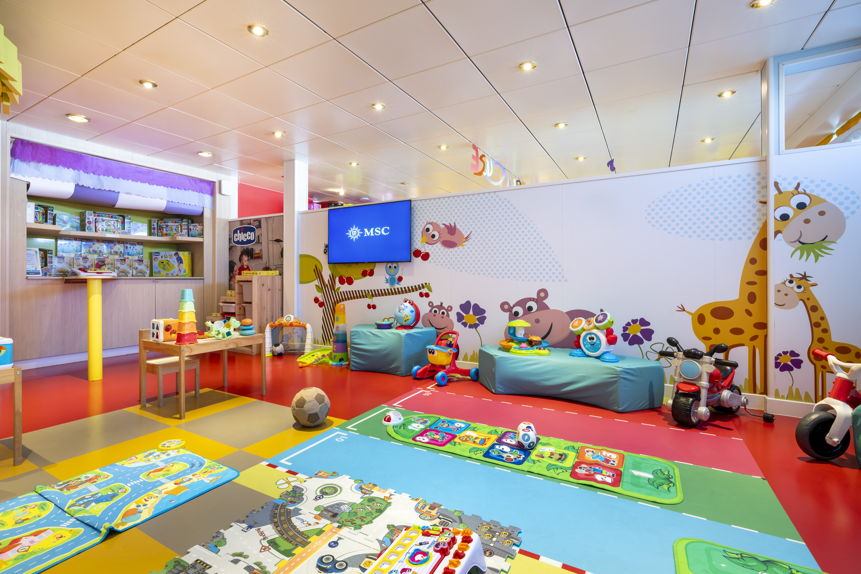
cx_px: 405
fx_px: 407
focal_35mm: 17
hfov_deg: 93.2
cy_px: 285
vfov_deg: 70.4
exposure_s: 1
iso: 125
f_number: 11
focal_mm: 16
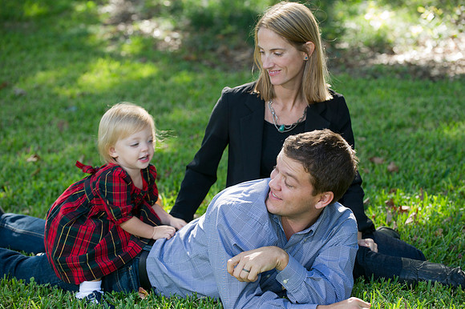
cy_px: 154
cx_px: 232
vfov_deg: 11.8
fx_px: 1497
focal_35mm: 116
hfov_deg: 17.7
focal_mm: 116
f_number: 4
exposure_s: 1/125
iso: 250
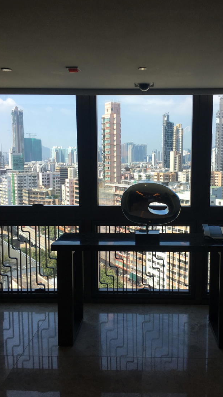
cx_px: 141
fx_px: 336
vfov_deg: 61.0
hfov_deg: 36.4
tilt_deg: -6.4
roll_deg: -1.2
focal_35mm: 32
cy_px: 200
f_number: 2.2
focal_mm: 4.15
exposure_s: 1/109
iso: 25
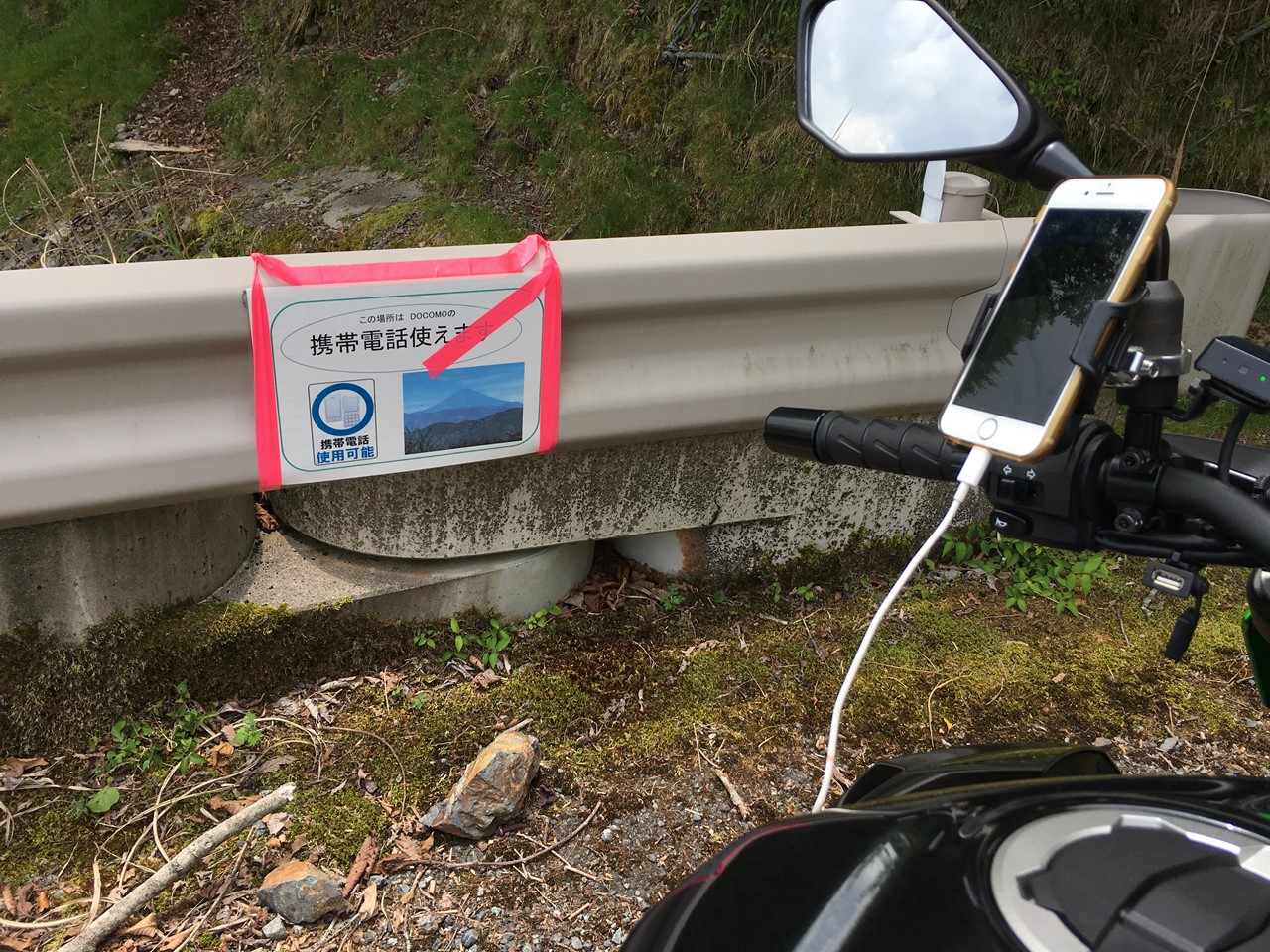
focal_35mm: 29
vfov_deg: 48.2
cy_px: 476
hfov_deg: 61.7
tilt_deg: -24.9
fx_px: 1064
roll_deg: -7.7
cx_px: 635
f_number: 2.2
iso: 25
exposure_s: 1/950
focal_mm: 4.15
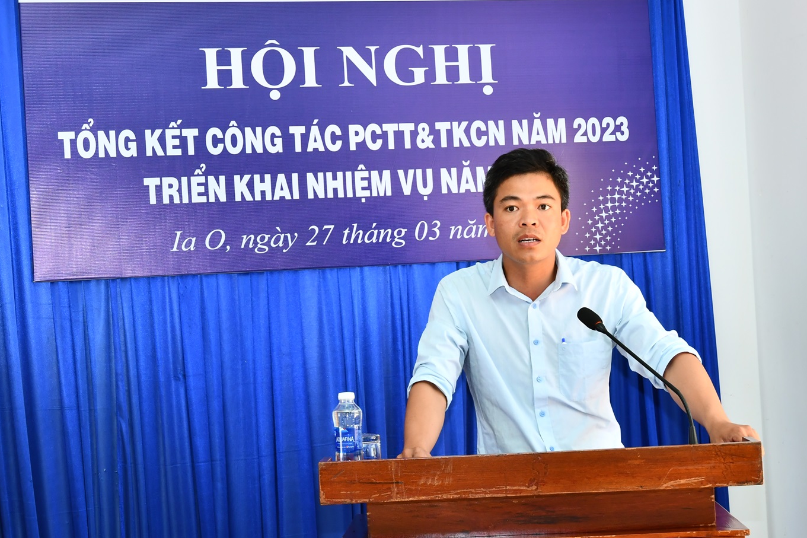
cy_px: 279
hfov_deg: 30.1
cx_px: 368
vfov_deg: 20.3
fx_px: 1502
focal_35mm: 67
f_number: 6.3
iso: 500
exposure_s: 1/80
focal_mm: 32
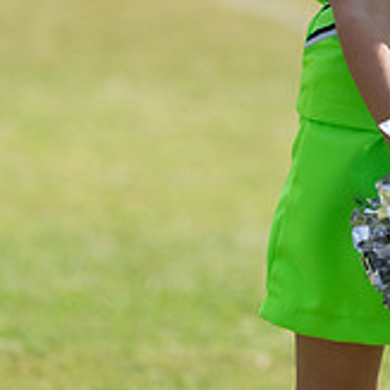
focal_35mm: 703
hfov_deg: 2.5
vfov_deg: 2.5
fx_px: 8961
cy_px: -120
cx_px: 366
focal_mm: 200
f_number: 4
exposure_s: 1/1600
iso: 160
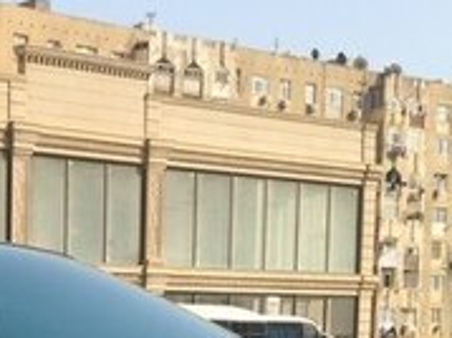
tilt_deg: -4.9
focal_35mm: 107
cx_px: -192
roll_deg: +0.8
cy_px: 521
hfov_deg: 16.9
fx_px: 1396
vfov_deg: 13.0
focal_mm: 4.15
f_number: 2.2
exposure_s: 1/1520
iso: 32
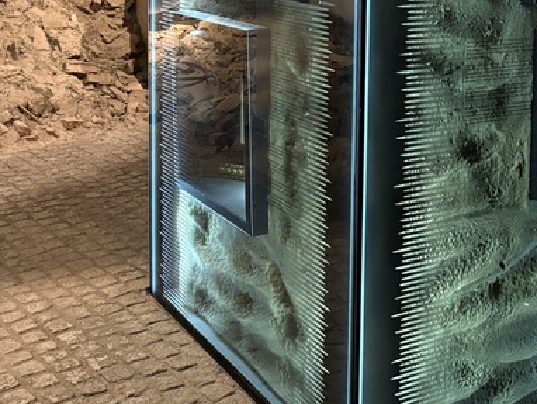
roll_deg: -0.4
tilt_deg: -4.5
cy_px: 7
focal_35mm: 58
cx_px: 383
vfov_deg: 24.2
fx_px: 900
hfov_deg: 32.8
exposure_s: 1/33
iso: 640
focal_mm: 5.96
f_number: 1.6
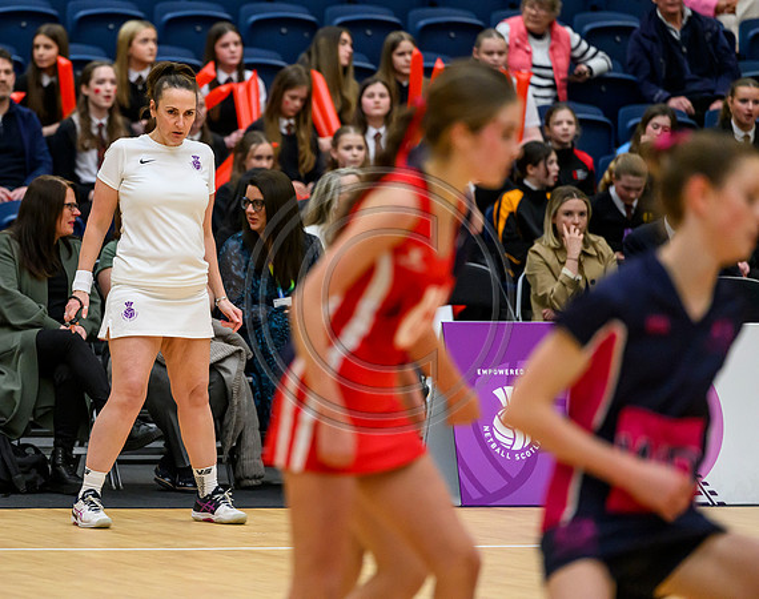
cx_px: 190
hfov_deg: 6.9
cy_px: 220
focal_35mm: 283
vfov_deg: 5.4
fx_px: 6318
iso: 5000
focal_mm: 200
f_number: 3.2
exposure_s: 1/1000
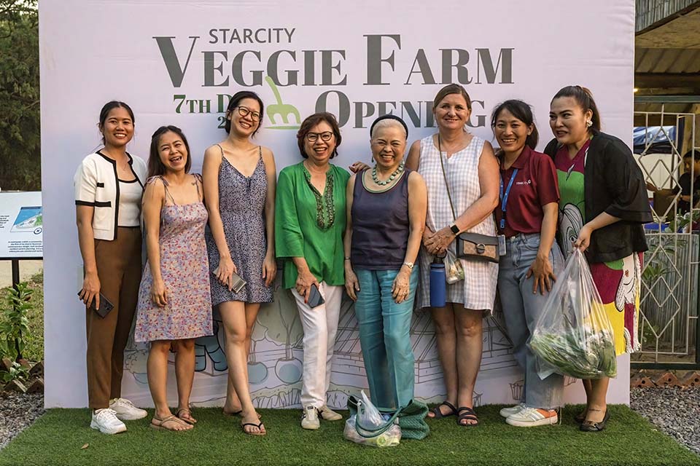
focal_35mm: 37
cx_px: 350
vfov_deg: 35.9
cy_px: 233
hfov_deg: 51.9
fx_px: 719
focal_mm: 37
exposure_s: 1/200
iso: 20000
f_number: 5.6
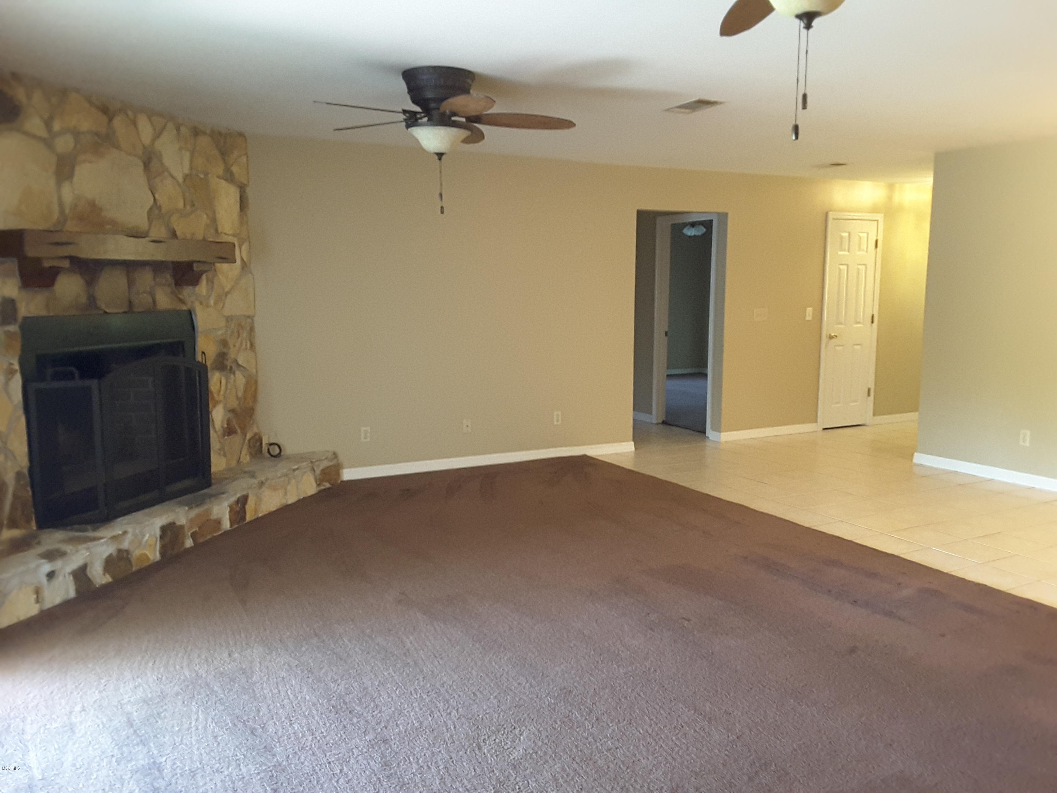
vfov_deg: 45.4
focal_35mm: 31
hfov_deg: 58.4
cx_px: 528
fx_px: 947
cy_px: 396
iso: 250
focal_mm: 2.9
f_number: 1.9
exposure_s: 1/15
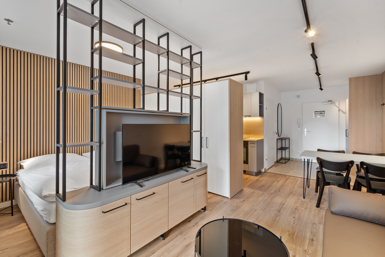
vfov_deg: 77.3
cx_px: 192
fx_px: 160
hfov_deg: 100.4
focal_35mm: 15
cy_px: 128
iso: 200
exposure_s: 1/1.67
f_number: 8
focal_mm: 15
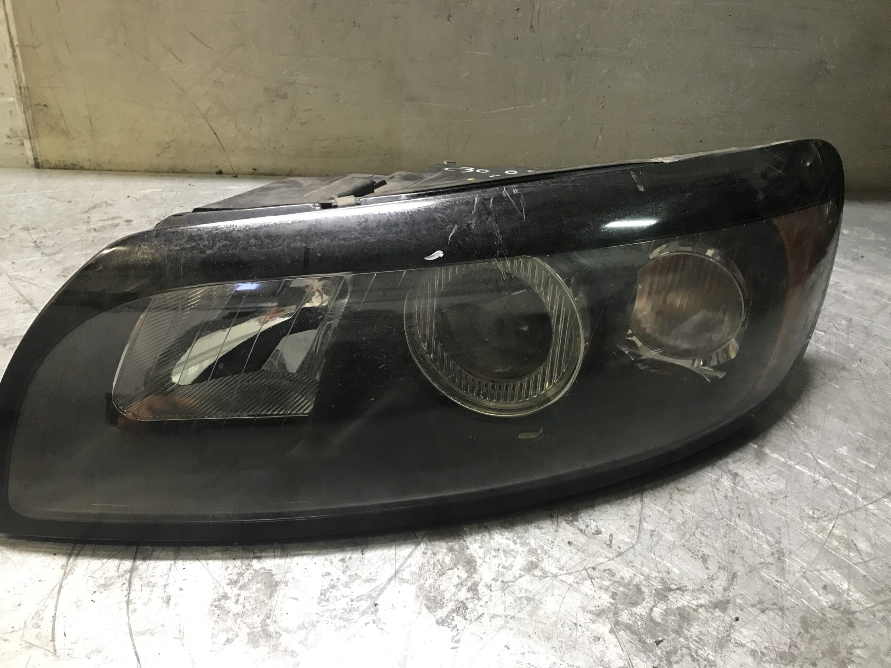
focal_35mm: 28
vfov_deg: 49.7
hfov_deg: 63.4
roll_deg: -3.4
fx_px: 721
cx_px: 446
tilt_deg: -29.7
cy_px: 334
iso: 80
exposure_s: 1/17
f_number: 1.8
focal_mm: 3.99
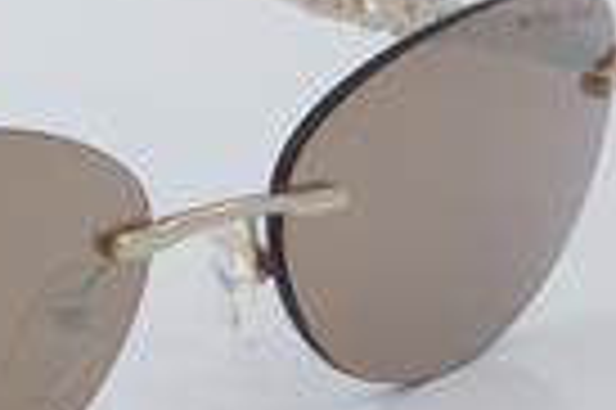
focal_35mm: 241
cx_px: -243
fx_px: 4127
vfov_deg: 5.7
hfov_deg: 8.4
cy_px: 311
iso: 100
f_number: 32
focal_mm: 55
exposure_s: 1/4
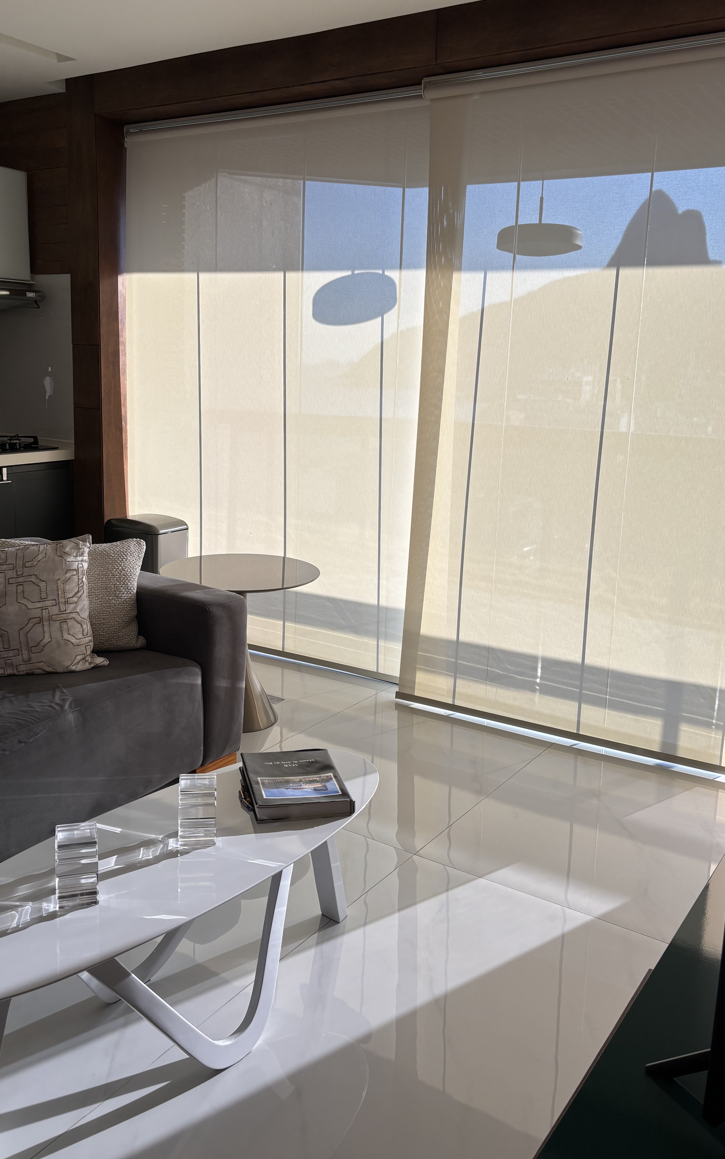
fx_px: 948
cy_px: 549
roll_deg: -2.3
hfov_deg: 41.8
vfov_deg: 62.9
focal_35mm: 30
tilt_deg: -10.7
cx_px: 363
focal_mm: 5.96
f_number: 1.6
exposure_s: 1/353
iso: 50
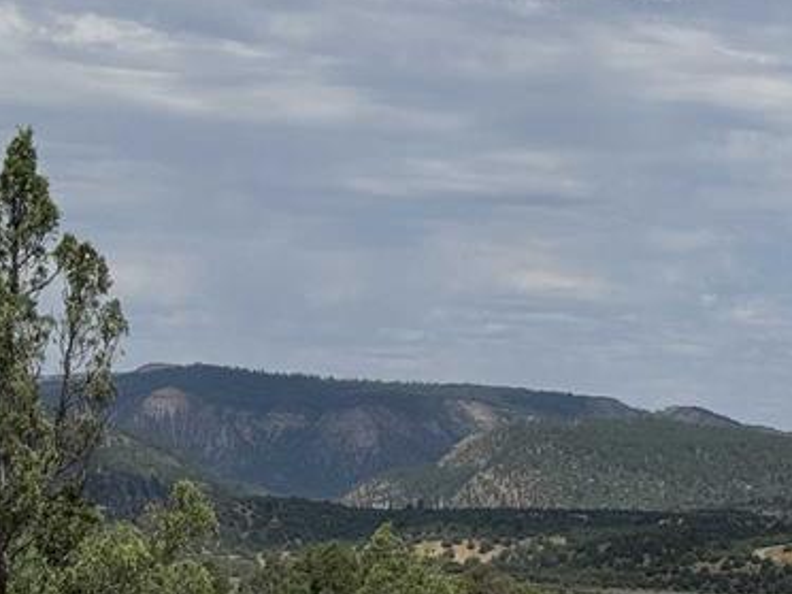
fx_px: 3020
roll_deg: -0.7
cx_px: 935
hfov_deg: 14.5
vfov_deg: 11.2
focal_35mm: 132
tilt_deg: -1.5
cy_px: 498
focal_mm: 6.76
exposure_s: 1/7092
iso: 64
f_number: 1.78
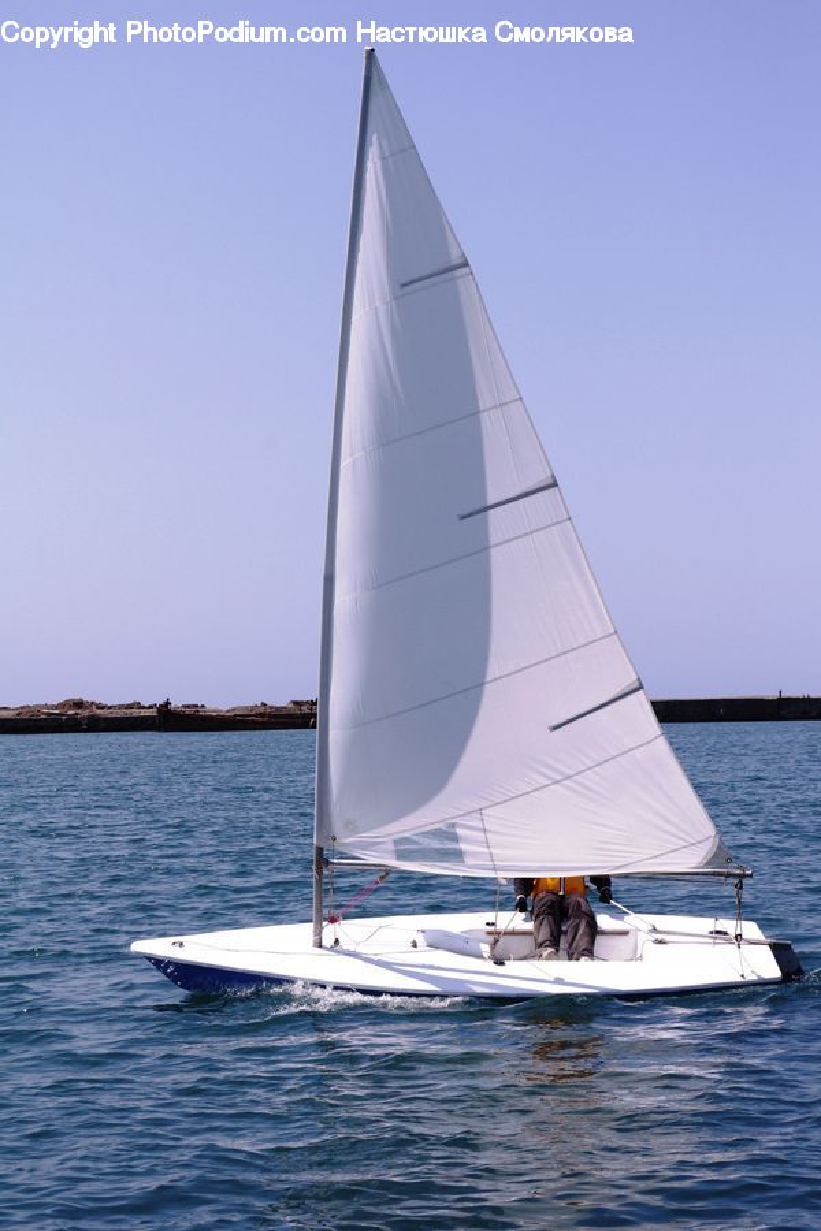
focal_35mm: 75
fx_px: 2565
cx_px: 410
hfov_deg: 18.2
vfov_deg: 27.0
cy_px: 616
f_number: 8
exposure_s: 1/3200
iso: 800
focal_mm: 50
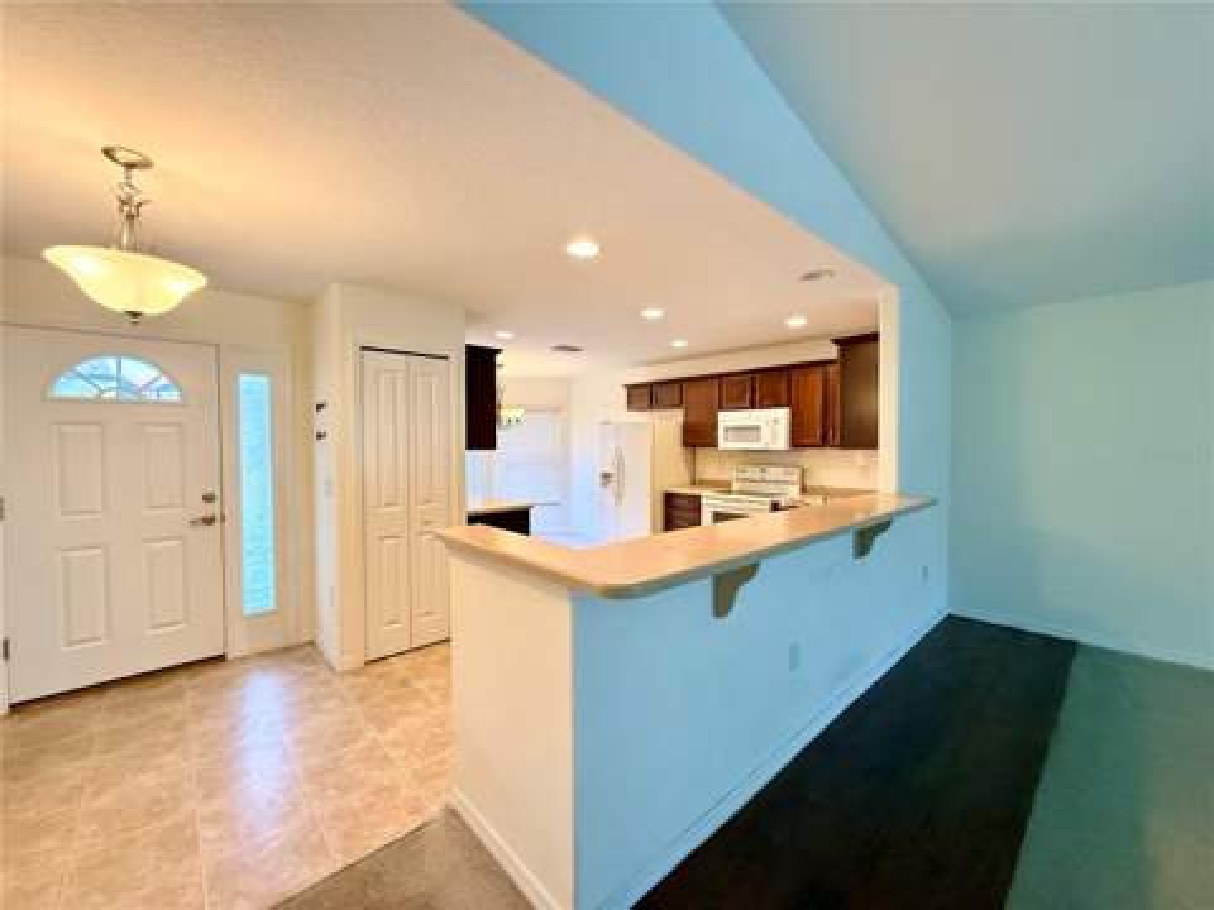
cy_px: 455
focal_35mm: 14
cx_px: 607
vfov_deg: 85.7
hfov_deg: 102.1
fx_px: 491
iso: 640
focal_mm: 2.22
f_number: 2.2
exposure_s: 1/120
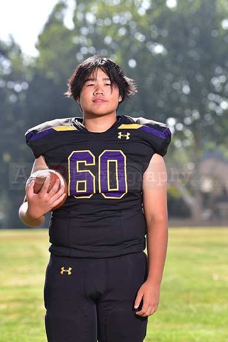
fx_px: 1472
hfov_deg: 8.9
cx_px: 114
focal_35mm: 155
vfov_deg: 13.2
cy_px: 171
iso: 100
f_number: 5
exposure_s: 1/250
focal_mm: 155
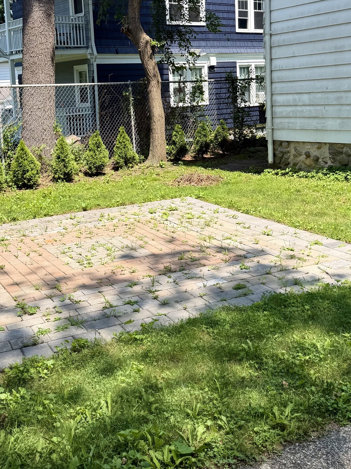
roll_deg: +3.0
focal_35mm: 42
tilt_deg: -4.4
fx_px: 568
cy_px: 148
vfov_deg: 44.0
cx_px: 168
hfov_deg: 34.3
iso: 80
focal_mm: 6.76
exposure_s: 1/2370
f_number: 1.78
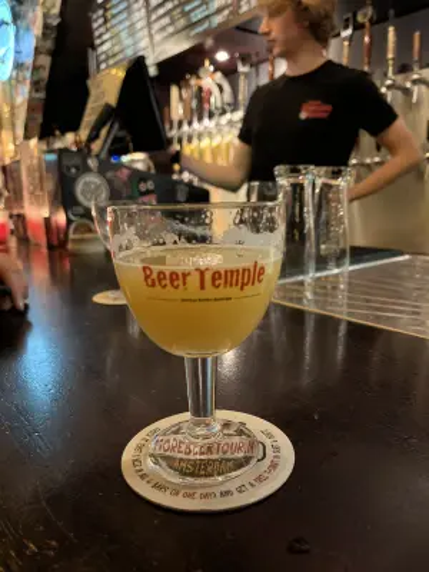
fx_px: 430
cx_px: 214
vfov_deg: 67.3
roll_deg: +1.5
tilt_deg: -12.5
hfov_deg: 53.1
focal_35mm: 26
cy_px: 286
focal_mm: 5.1
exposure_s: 1/28
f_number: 1.6
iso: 800
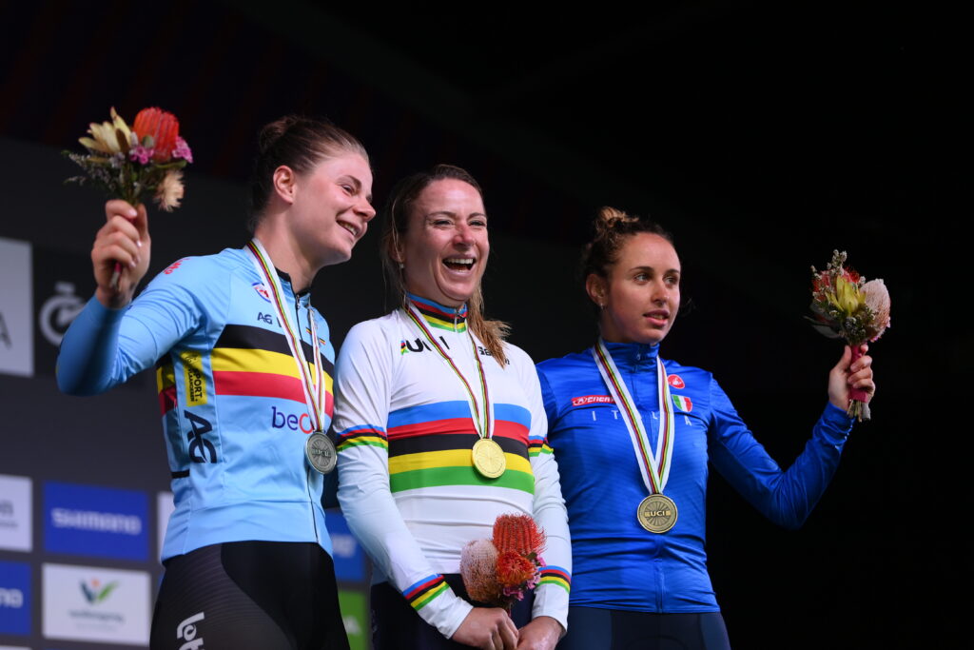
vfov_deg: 10.6
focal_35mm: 130
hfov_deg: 15.8
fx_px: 3517
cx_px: 487
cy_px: 325
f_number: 3.2
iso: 1000
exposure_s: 1/500
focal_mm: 130
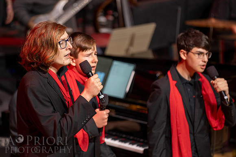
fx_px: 1573
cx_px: 94
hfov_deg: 8.6
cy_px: 78
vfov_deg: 5.7
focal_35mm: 240
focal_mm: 200
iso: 400
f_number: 2.8
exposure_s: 1/100
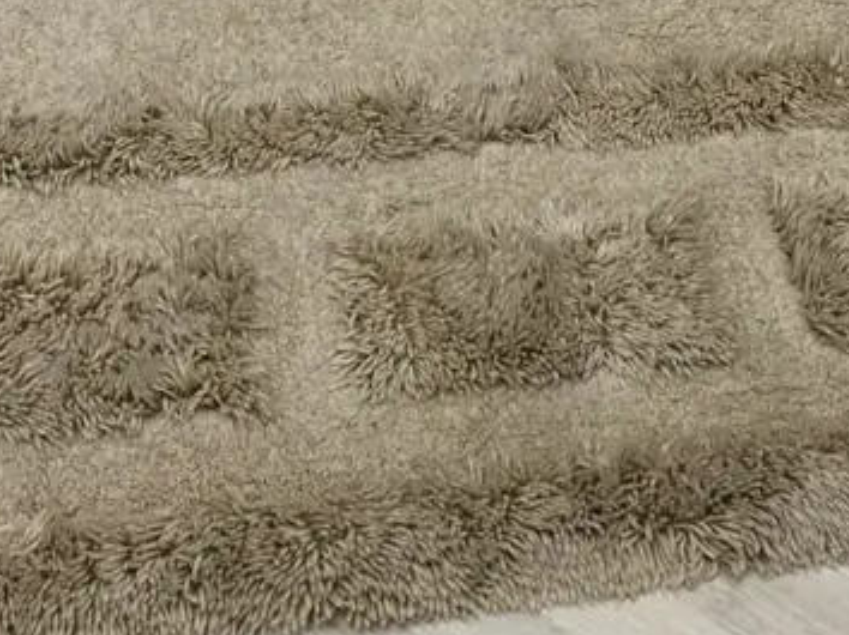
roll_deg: -9.5
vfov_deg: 17.4
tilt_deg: -44.8
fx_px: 2059
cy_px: 141
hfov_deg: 23.3
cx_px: 405
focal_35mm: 84
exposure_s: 1/33
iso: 50
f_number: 2.2
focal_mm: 4.15
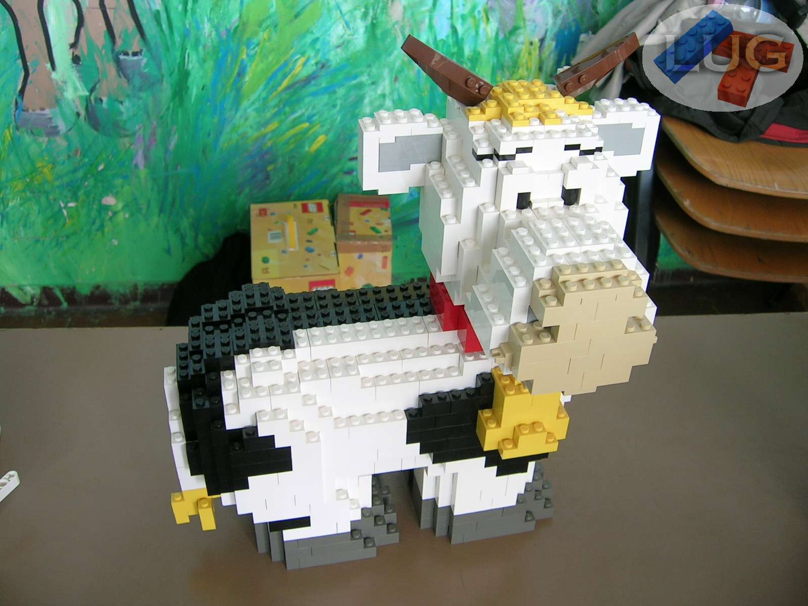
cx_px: 404
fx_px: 817
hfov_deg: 52.6
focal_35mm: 35
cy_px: 303
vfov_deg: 40.7
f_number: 2.8
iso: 50
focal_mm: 5.4
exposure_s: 1/29.3
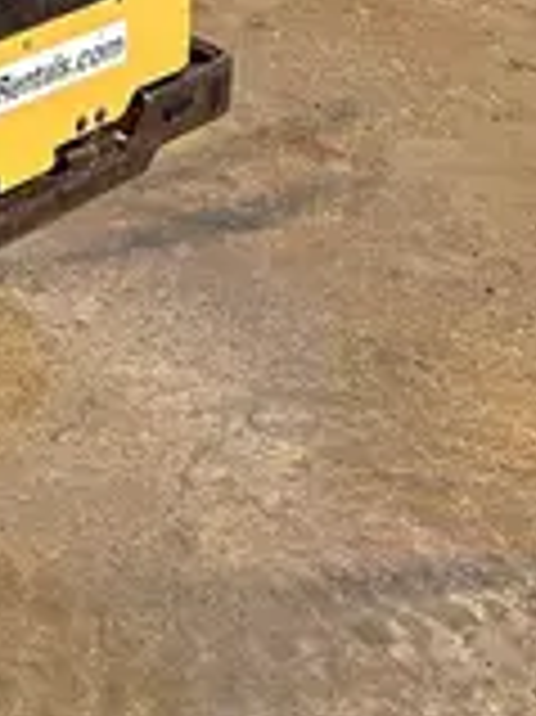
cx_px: -617
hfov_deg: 11.0
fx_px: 2481
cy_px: -372
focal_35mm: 120
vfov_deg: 15.2
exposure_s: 1/2632
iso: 50
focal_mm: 5.7
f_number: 1.5
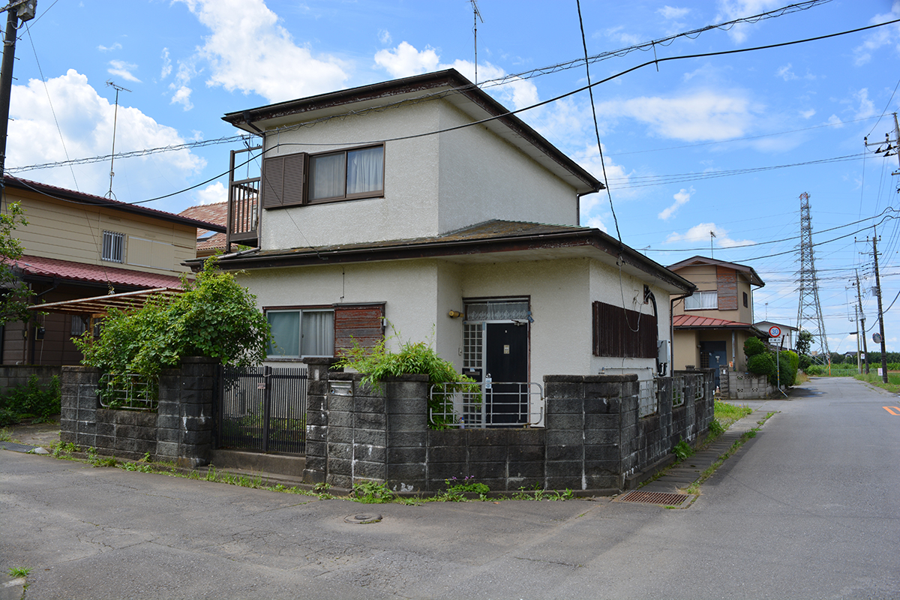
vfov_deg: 43.6
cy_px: 300
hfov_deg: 61.9
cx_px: 450
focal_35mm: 30
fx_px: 750
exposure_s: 1/250
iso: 100
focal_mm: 20
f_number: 8
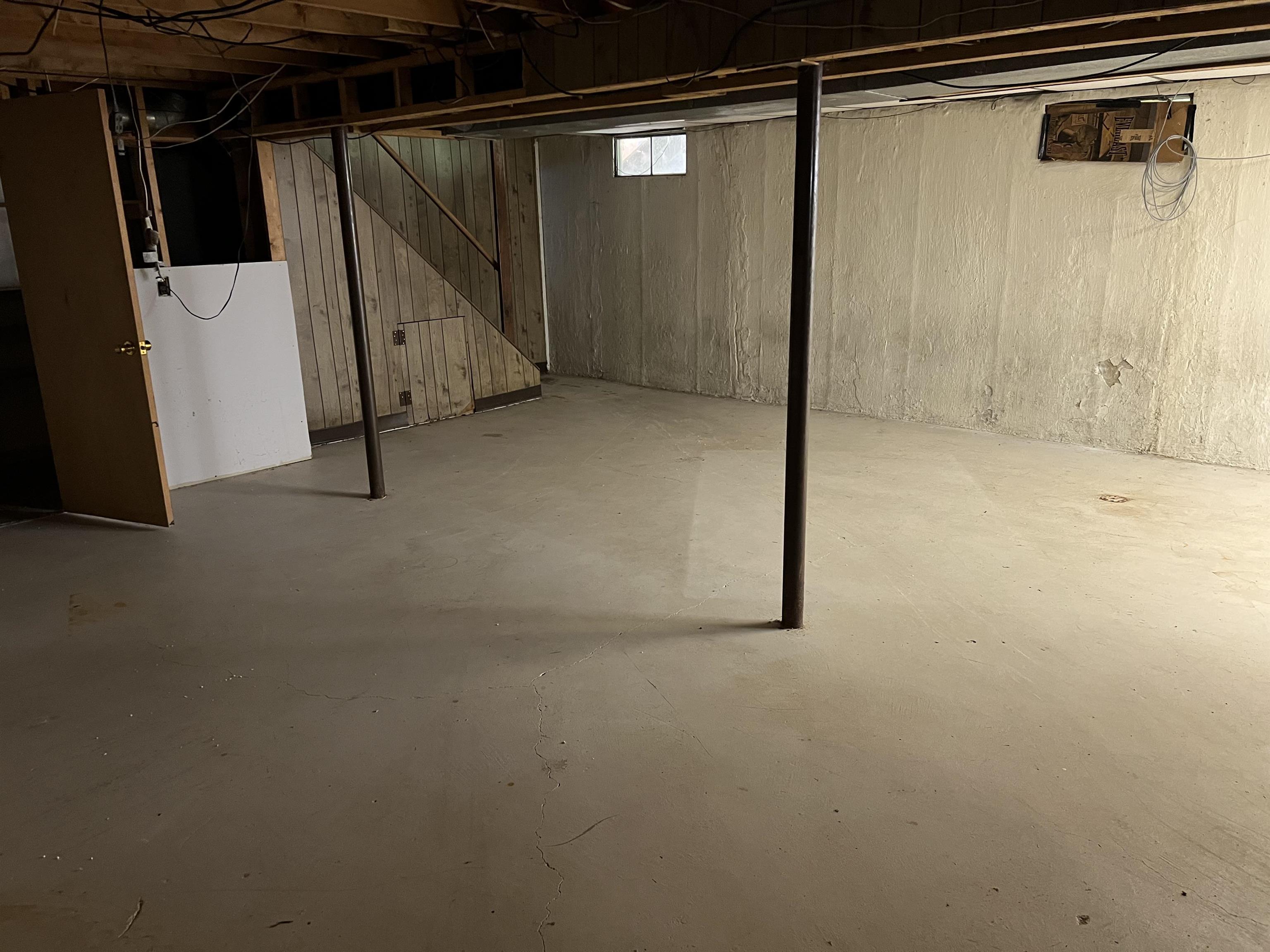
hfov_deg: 67.3
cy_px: 476
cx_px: 635
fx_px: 954
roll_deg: +1.4
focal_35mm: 26
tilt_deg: -15.2
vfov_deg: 53.1
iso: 500
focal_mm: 5.7
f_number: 1.5
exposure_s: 1/30
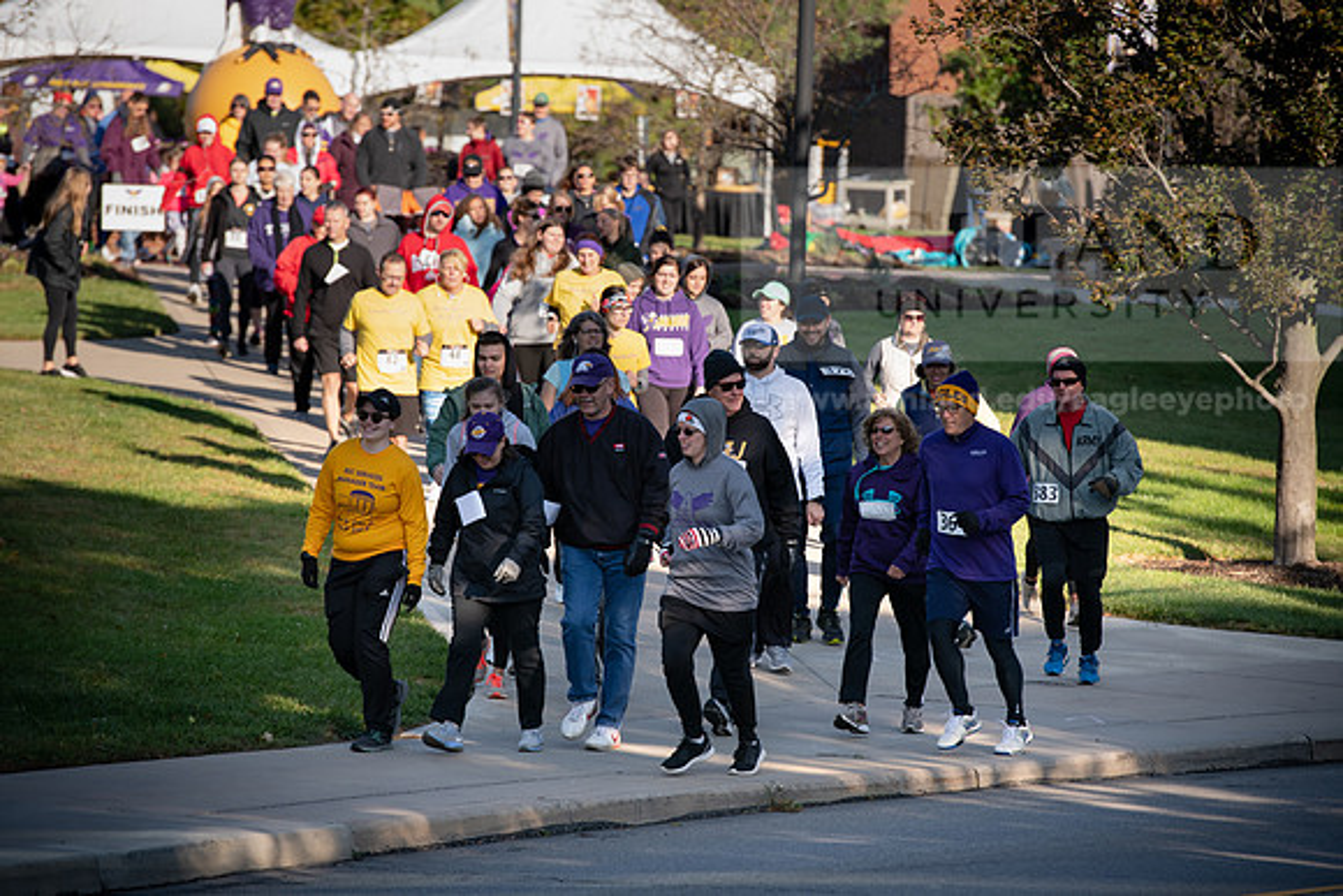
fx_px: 7276
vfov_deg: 7.0
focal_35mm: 195
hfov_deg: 10.5
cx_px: 672
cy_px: 448
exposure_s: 1/500
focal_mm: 195
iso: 200
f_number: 5
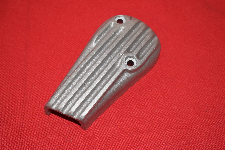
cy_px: 75
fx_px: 516
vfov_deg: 16.6
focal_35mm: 82
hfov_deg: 24.6
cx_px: 112
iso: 1250
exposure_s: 1/200
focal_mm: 55
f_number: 5.6
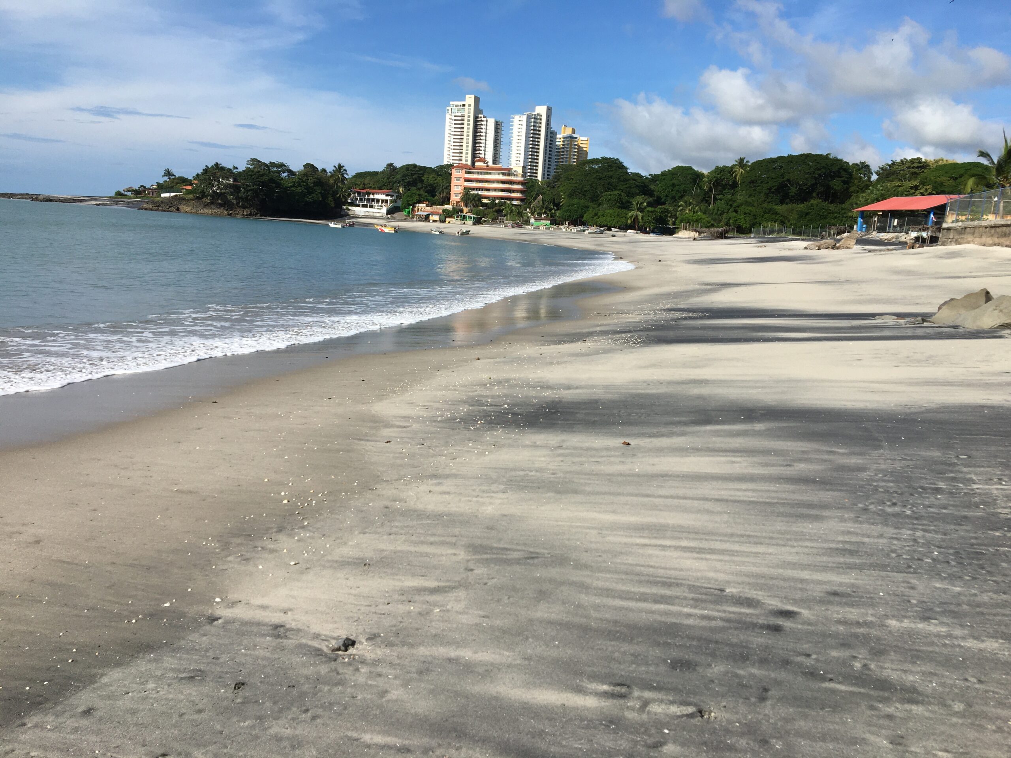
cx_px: 506
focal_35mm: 29
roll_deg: -3.2
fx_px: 847
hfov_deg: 61.7
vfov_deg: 48.2
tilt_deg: -8.7
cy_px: 379
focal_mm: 4.15
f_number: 2.2
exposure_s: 1/2564
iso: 25
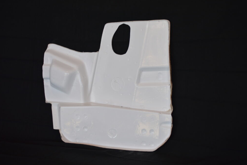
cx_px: 123
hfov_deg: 24.3
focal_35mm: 84
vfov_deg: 16.4
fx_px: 573
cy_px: 83
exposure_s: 1/60
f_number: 4
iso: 400
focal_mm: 55
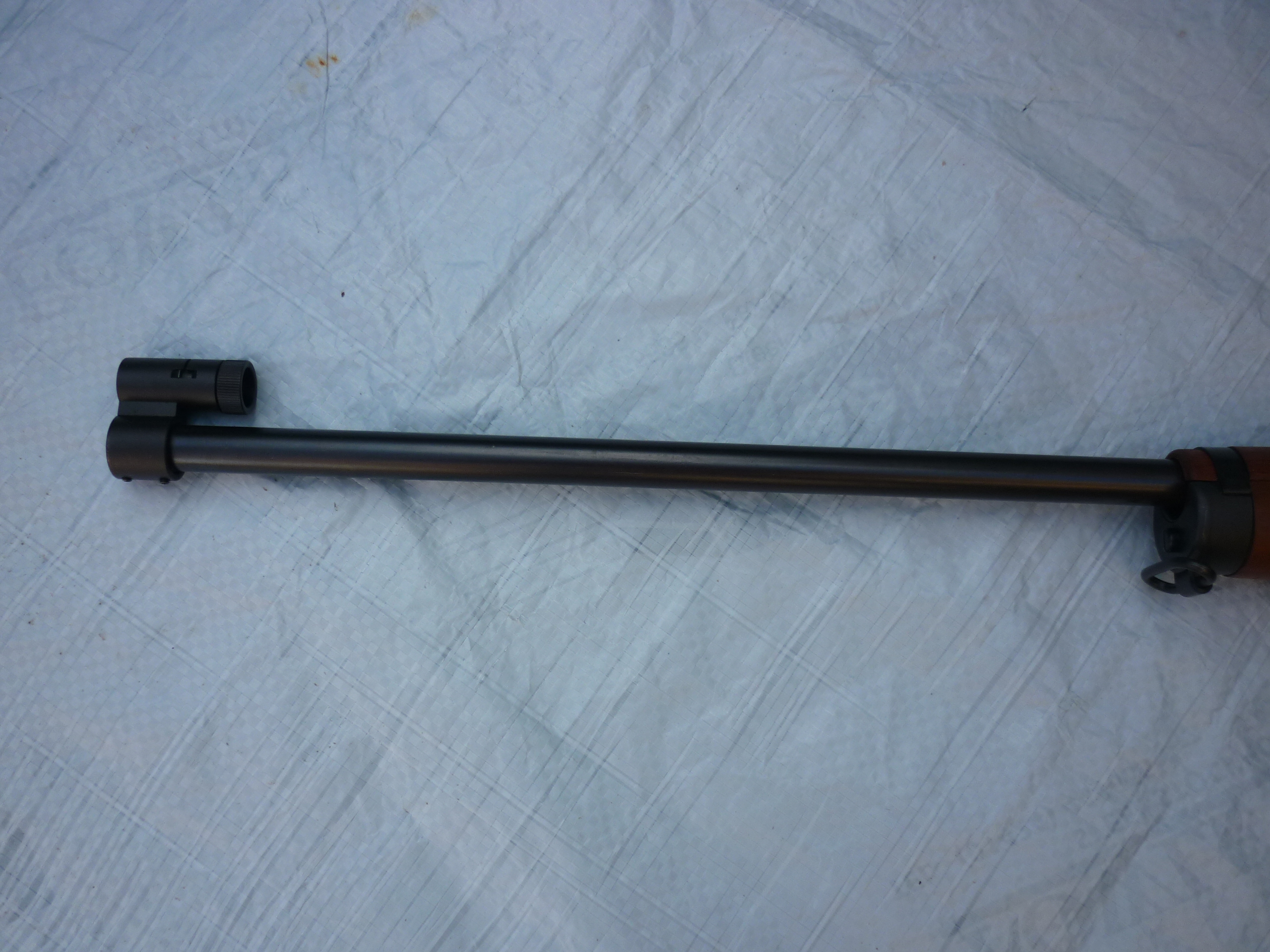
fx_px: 1211
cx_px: 635
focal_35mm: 33
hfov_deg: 55.4
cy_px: 476
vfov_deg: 42.9
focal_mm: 5.5
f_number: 2.8
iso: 80
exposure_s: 1/250
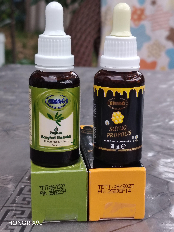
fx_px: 483
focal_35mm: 72
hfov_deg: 20.4
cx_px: 87
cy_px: 116
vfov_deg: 27.0
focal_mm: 5.25
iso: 600
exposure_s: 1/33.3
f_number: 1.75
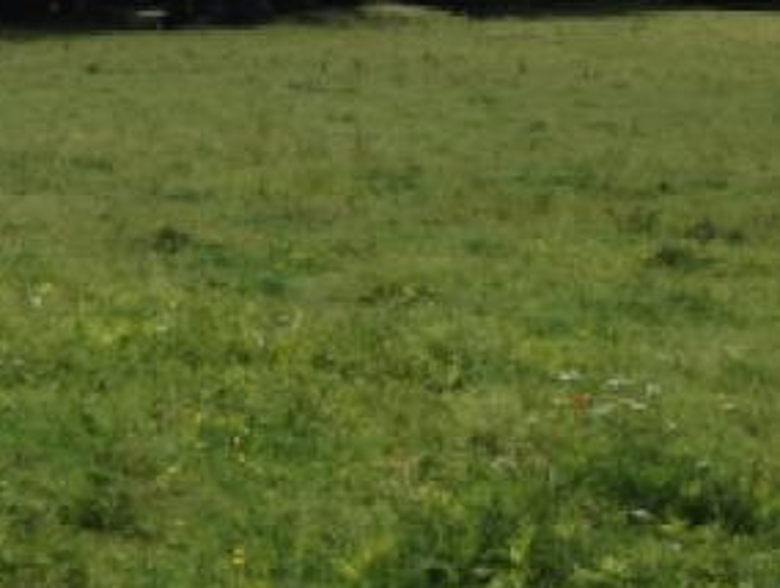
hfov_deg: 14.3
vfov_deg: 11.4
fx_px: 2844
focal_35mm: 126
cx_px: -503
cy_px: -265
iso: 50
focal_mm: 4.28
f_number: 2.4
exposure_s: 1/1672
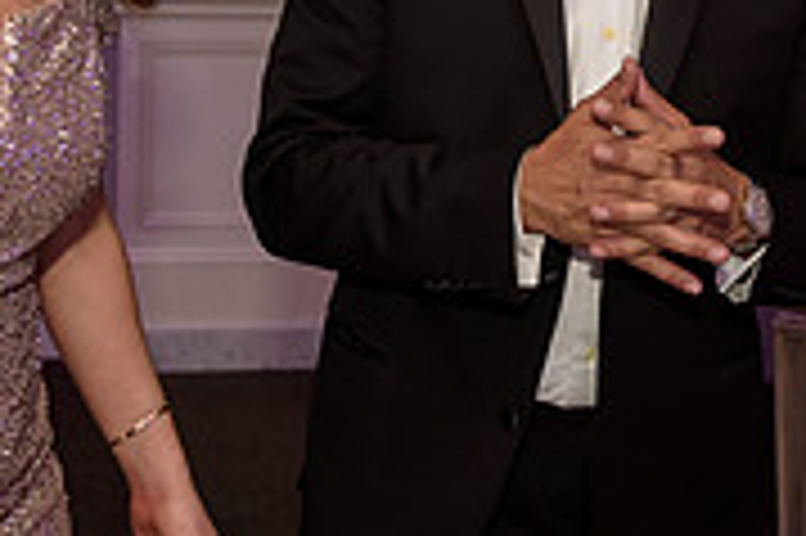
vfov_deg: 14.1
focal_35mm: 94
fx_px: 2103
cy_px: -79
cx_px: 549
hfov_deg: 21.6
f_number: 3.2
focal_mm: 29
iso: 1600
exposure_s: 1/125
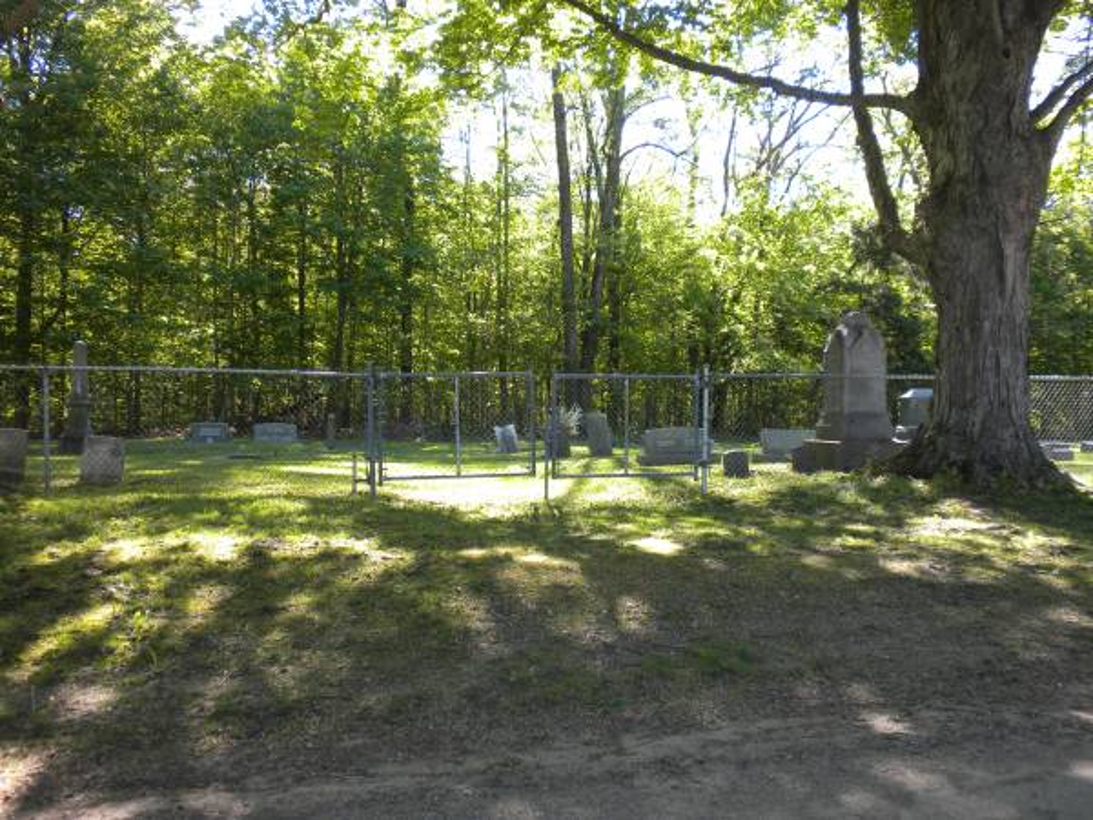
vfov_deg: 38.7
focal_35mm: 37
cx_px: 546
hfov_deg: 50.1
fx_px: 1168
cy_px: 410
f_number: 3.5
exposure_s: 1/65.7
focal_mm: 6.6
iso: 64
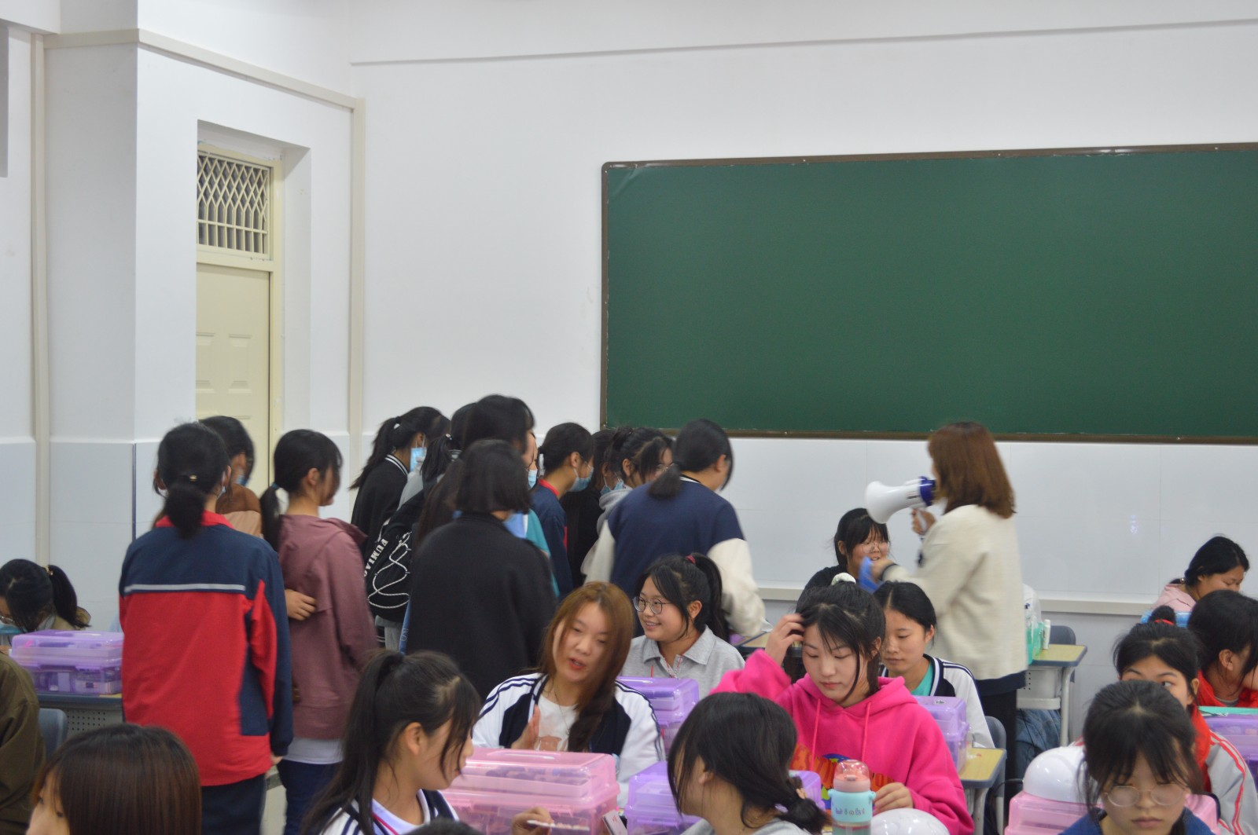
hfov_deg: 37.9
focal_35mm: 52
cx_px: 629
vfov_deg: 25.7
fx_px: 1833
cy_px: 418
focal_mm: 35
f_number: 5
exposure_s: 1/20
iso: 400
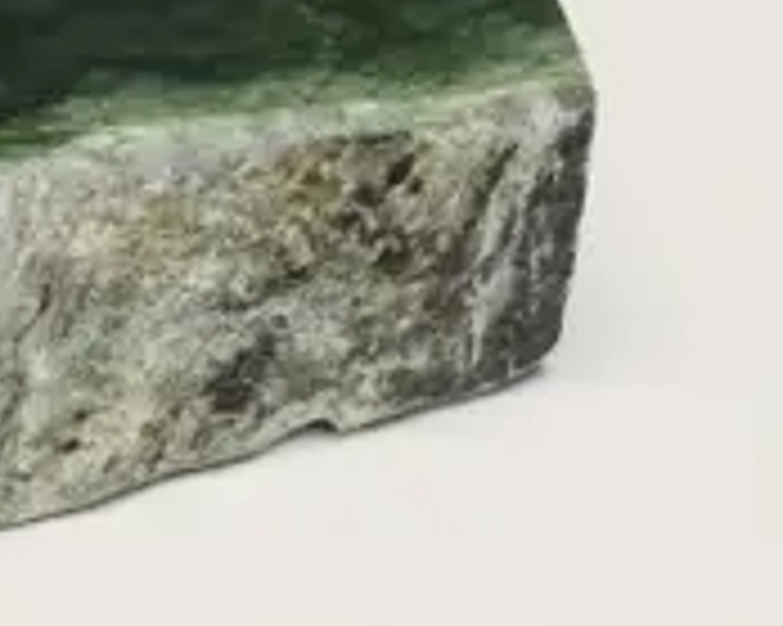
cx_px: -1116
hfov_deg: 6.4
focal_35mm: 287
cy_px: 468
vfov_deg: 5.4
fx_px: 6647
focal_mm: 25
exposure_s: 1/80
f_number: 6.3
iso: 1600
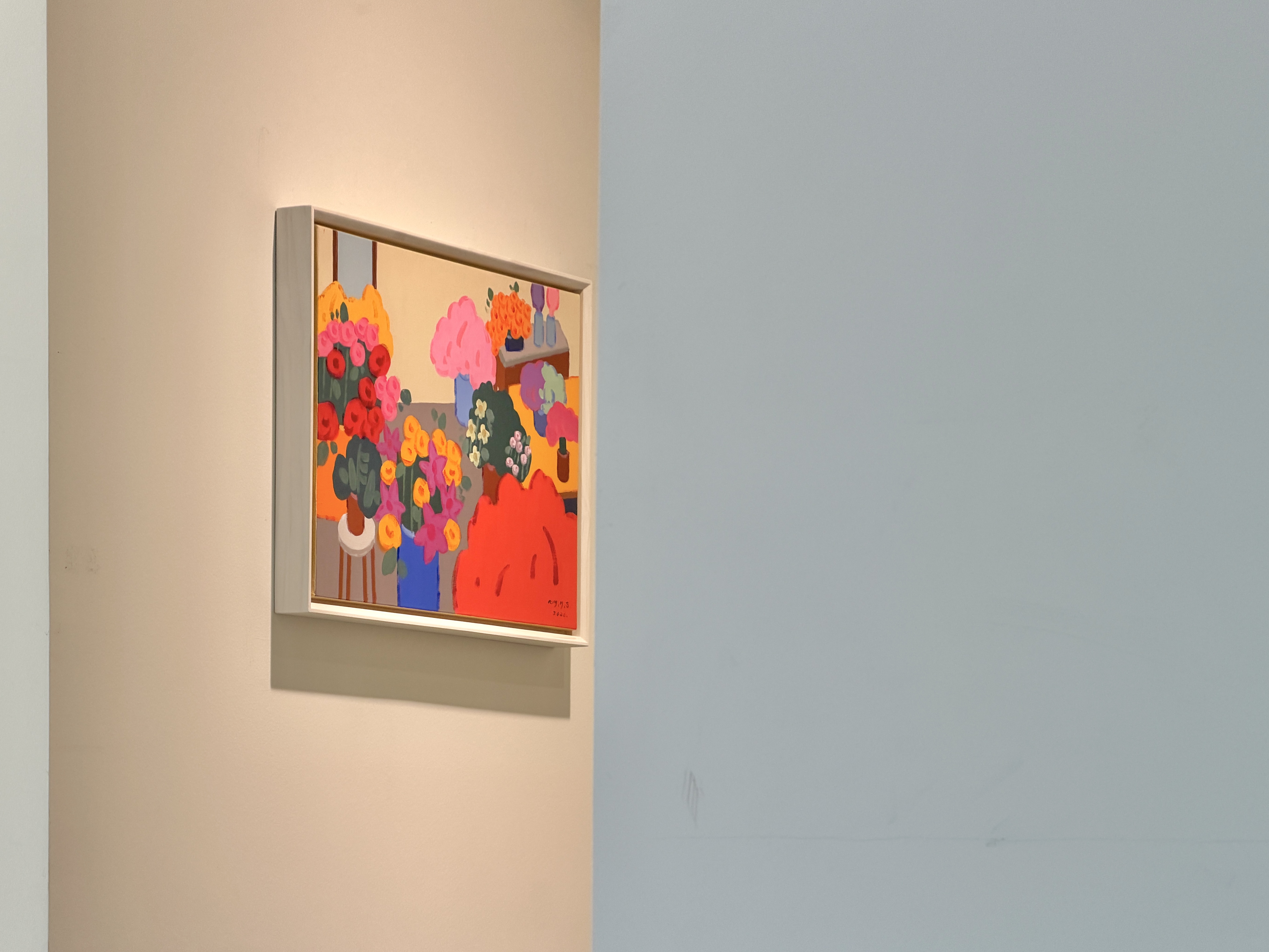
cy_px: 476
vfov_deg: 14.8
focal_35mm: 100
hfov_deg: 19.6
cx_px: 634
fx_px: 3666
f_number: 2.8
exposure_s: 1/120
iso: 100
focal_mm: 16.89
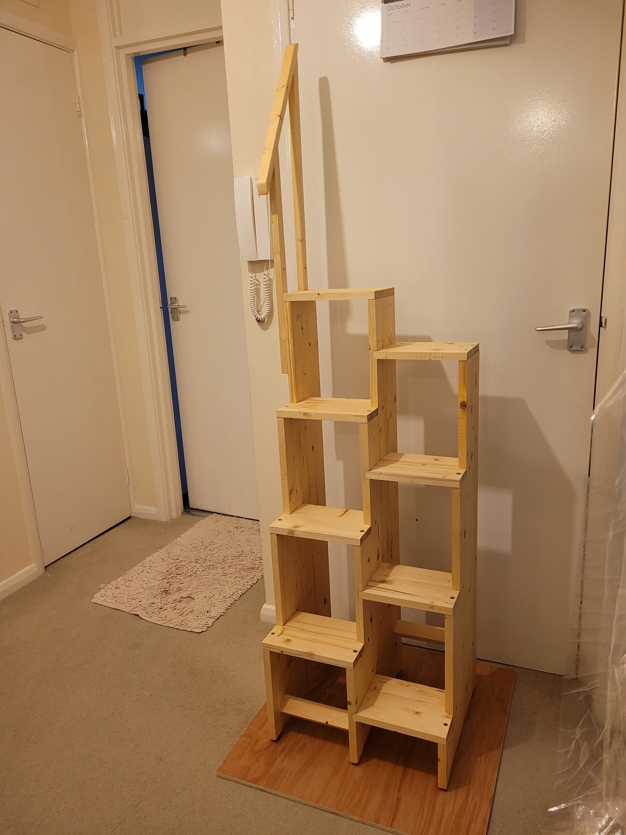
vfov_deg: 67.3
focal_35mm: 26
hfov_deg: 53.1
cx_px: 313
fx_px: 627
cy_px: 418
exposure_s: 1/50
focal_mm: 5.4
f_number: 1.8
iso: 250
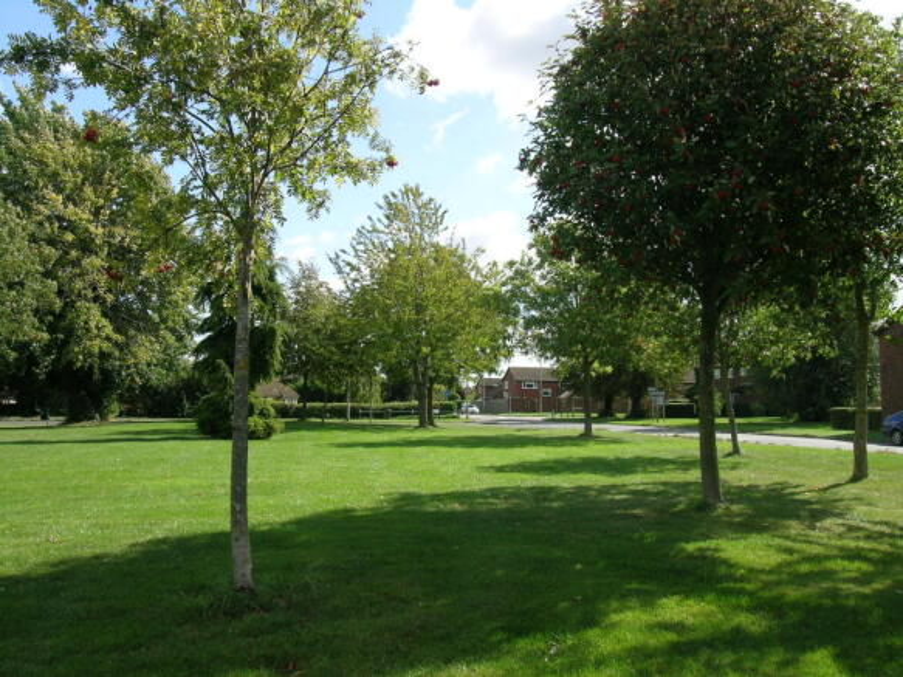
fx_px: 809
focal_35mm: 31
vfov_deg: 45.4
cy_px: 338
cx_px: 452
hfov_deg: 58.4
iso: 50
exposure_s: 1/187
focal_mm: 6.5
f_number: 5.8
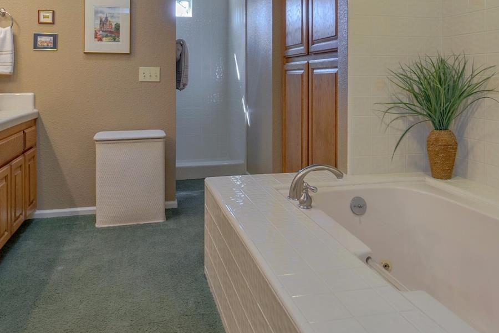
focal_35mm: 25
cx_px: 230
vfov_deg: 49.9
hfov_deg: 71.4
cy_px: 99
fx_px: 347
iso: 100
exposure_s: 1/6
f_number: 5
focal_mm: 10
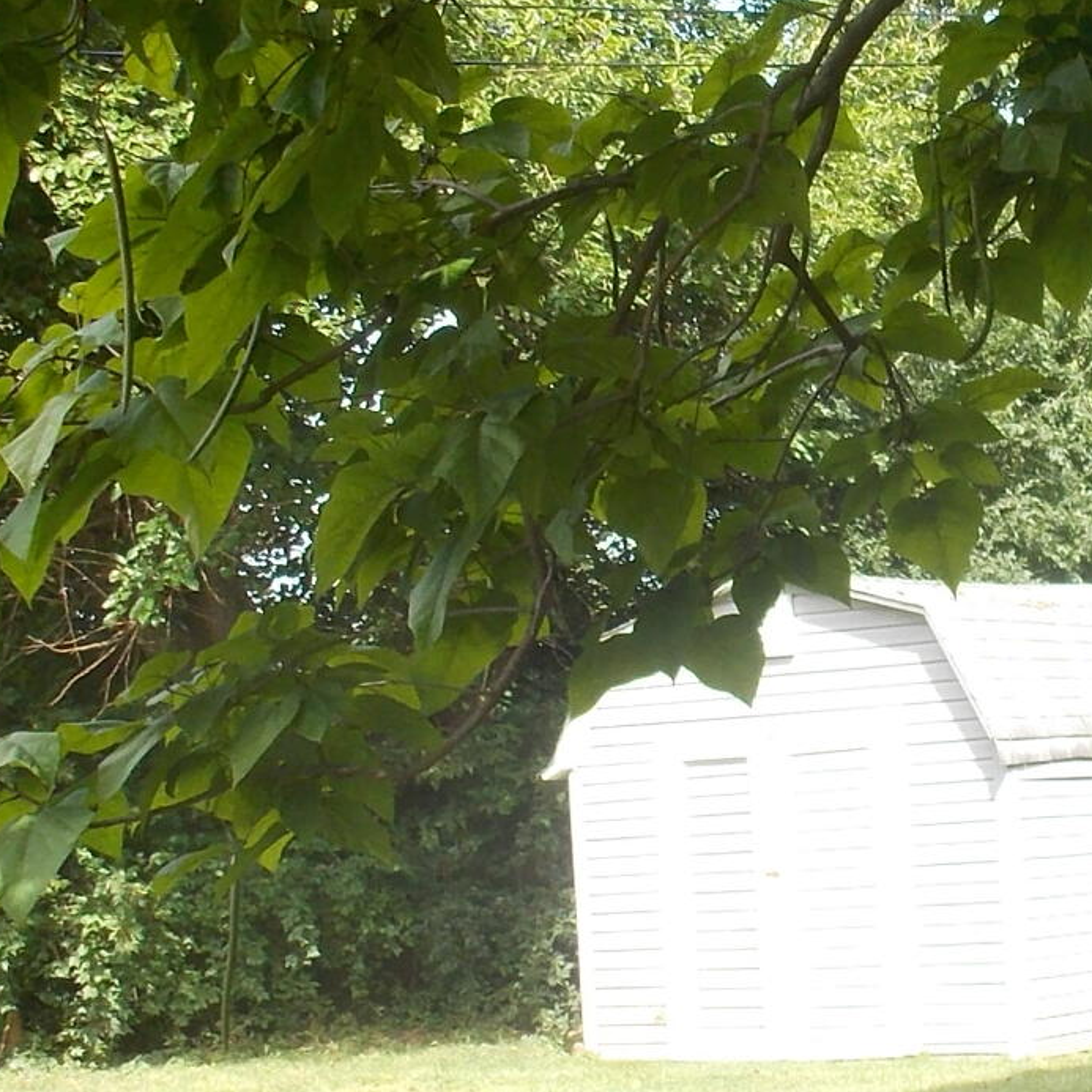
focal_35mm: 88
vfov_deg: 19.7
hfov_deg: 19.1
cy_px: 723
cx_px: 1106
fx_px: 3141
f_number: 3.1
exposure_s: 1/160
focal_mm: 4
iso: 80
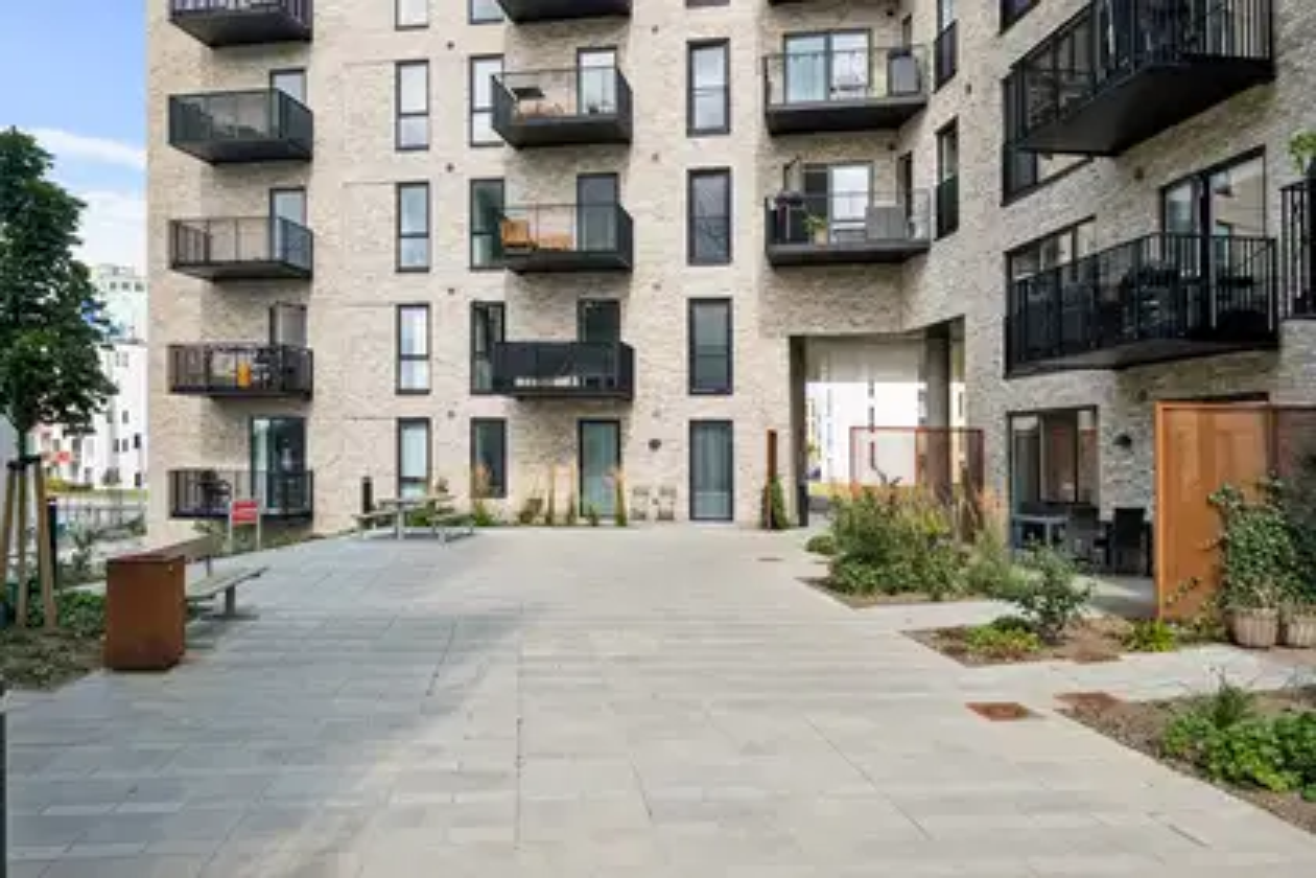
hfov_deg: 73.7
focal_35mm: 24
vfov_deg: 53.1
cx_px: 658
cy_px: 439
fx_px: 877
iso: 500
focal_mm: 15.9
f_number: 8
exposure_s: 1/500
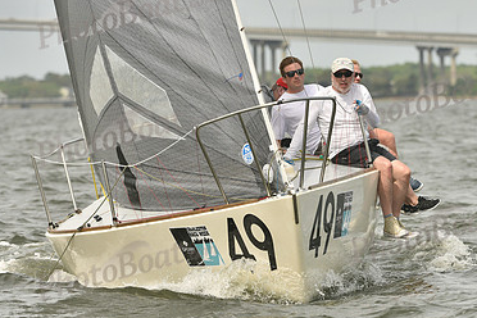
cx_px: 285
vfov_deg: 3.7
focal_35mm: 374
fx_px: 4955
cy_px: 183
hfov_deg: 5.5
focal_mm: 240
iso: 320
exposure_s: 1/1600
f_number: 5.6
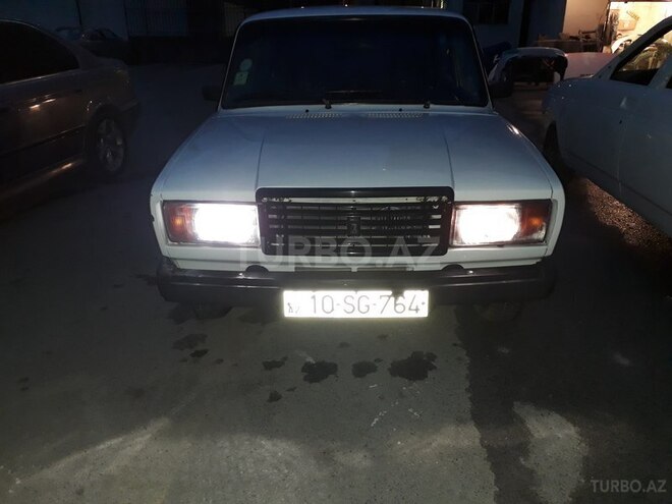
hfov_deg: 65.3
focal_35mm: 27
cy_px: 252
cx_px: 336
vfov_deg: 51.4
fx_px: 524
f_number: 1.9
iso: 160
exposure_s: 1/25
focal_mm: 3.6
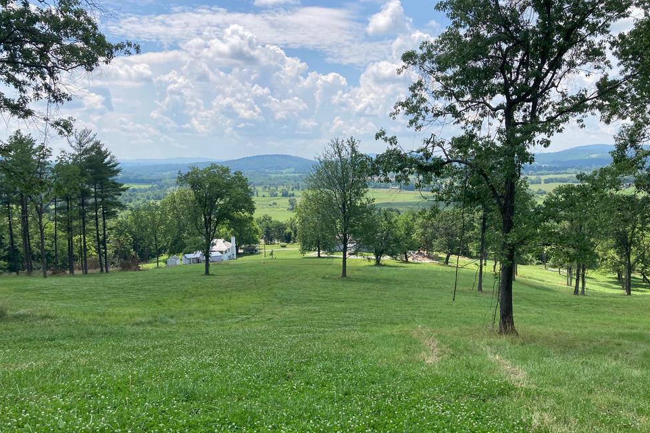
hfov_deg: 60.3
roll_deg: +0.7
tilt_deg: -9.7
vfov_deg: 42.2
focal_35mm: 31
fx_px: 560
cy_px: 251
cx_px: 309
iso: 20
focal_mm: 3.99
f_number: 1.8
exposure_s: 1/1779
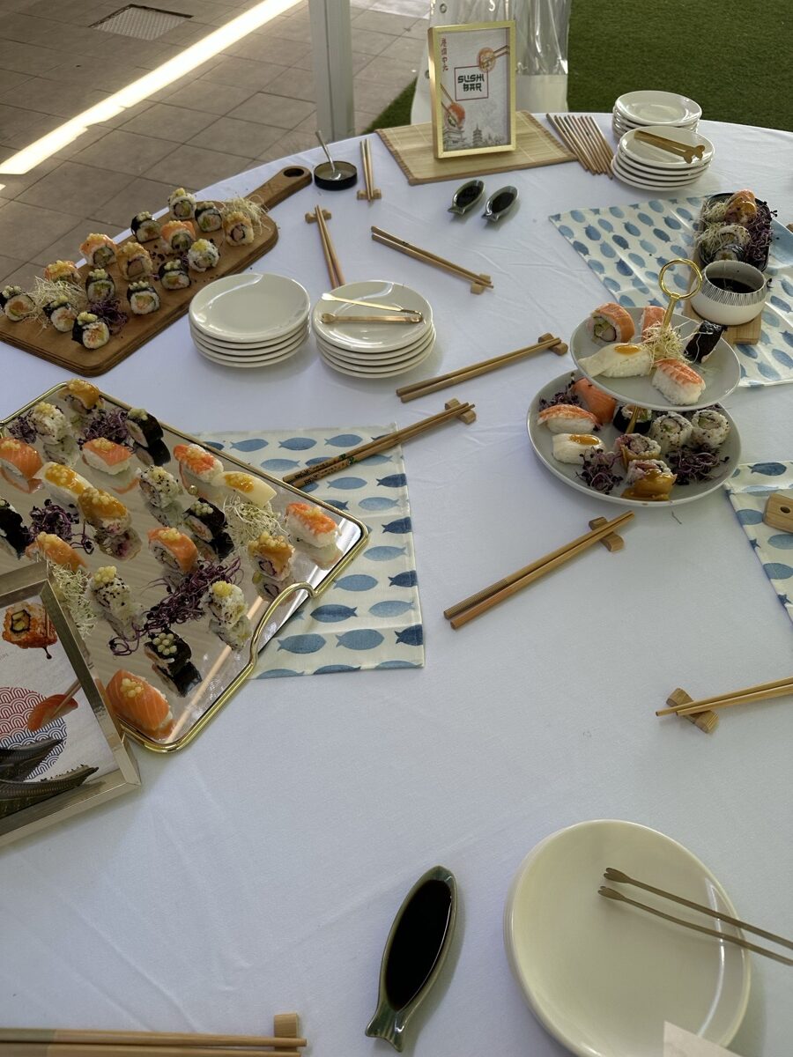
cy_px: 528
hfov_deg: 56.8
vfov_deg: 71.6
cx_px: 396
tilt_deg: -49.6
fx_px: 733
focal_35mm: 24
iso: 80
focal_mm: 6.86
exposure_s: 1/351
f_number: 1.78
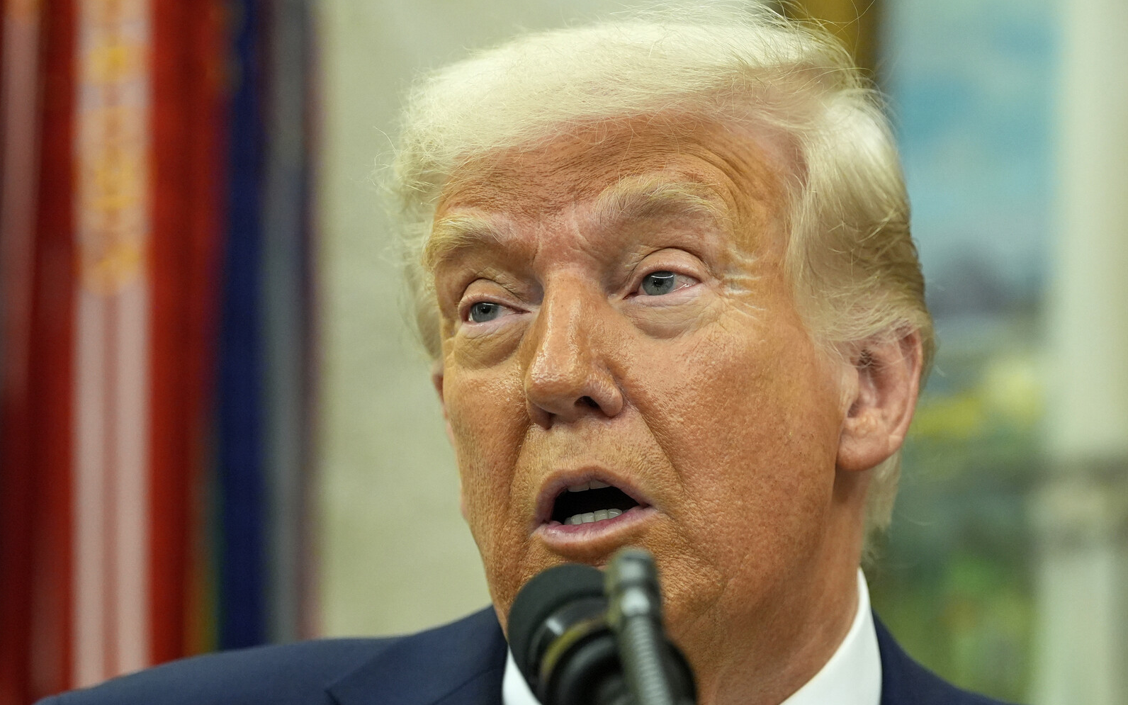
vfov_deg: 5.4
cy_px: 349
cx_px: 562
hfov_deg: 8.6
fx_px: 7501
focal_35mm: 244
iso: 2500
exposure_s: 1/500
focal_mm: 159
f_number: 3.5
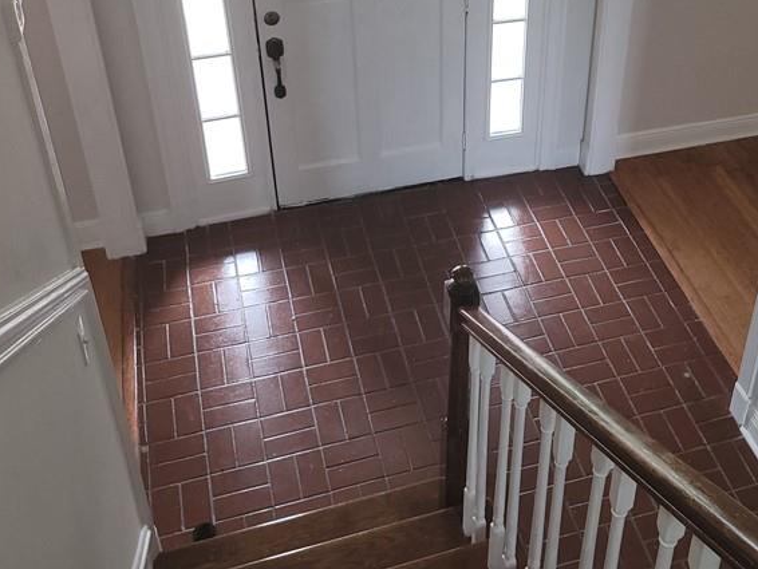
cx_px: 524
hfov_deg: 39.8
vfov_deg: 30.2
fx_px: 1030
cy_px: 120
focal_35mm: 47
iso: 100
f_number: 1.8
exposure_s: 1/30
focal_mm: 5.4
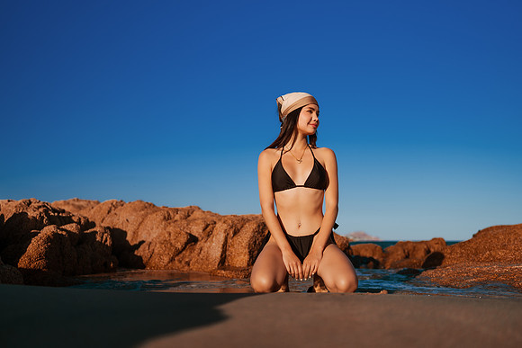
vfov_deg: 37.1
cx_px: 261
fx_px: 519
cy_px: 174
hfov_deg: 53.4
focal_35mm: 36
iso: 100
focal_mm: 35
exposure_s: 1/6400
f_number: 1.8
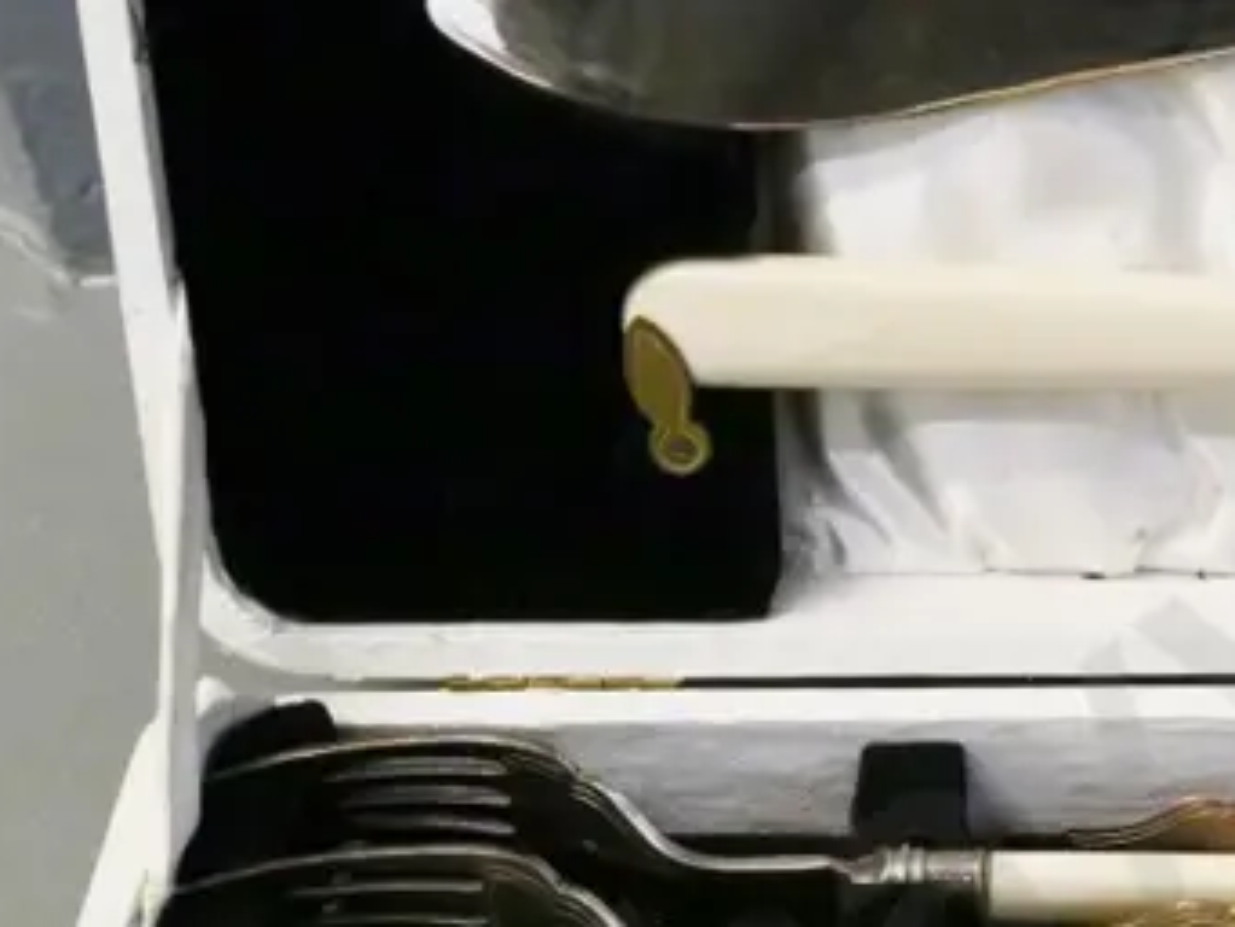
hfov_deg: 20.7
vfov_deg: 16.4
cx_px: 1365
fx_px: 3212
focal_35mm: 90
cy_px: 565
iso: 3200
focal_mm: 15
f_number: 5
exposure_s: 1/320
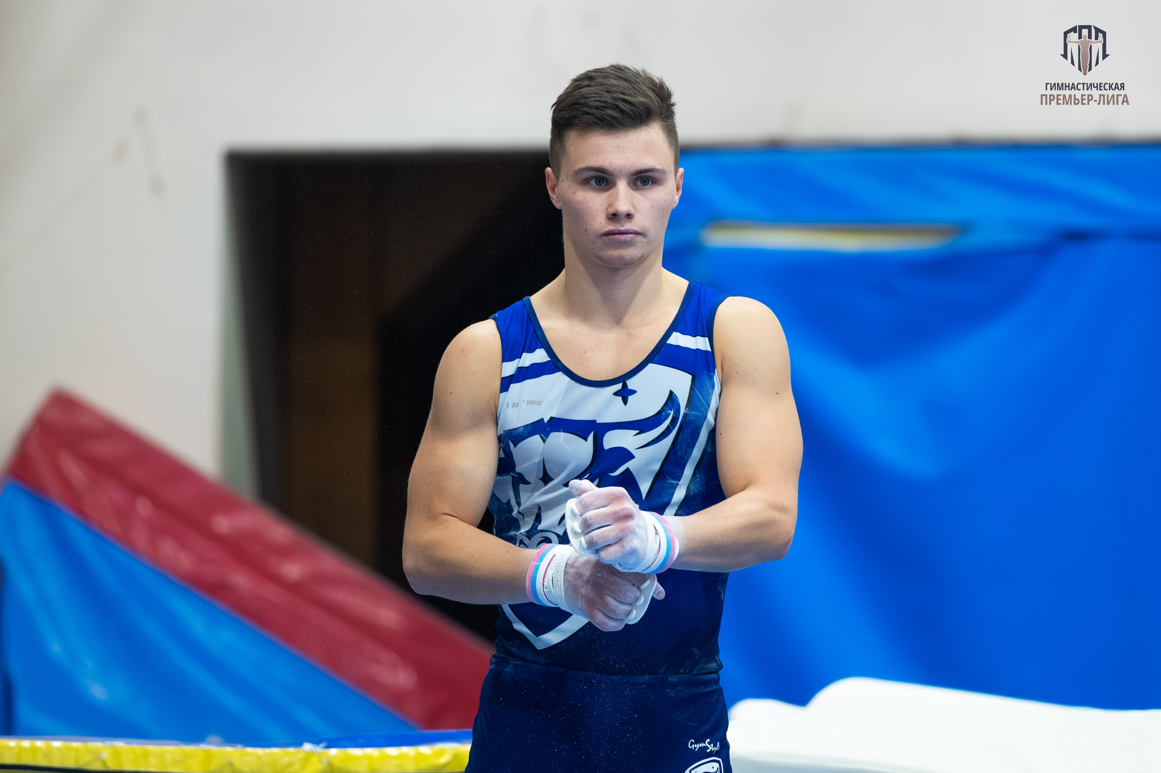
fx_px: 10526
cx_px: 653
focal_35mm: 327
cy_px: 325
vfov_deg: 4.2
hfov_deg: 6.3
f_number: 2.8
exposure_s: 1/800
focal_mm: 200
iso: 2000
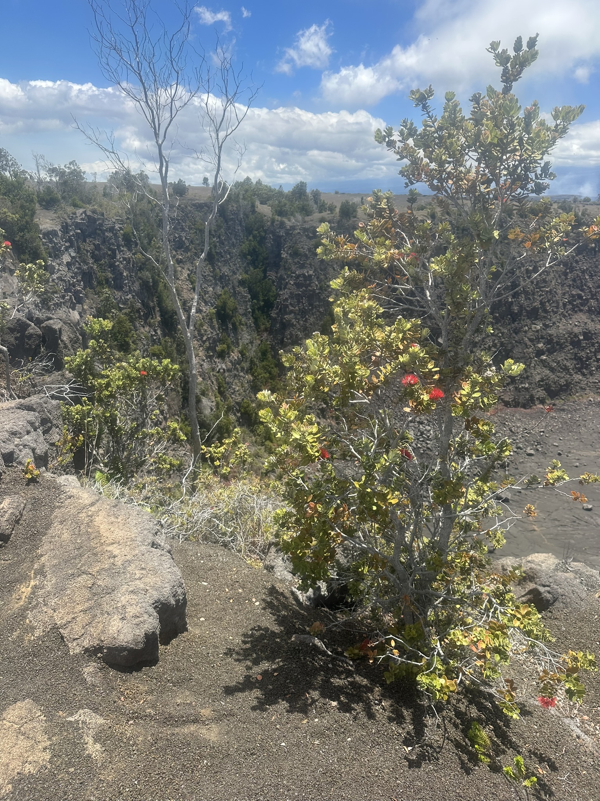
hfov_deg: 56.8
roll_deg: -4.5
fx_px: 555
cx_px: 300
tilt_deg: -18.4
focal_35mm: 24
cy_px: 400
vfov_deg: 71.6
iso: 80
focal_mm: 6.86
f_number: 1.78
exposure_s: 1/2809
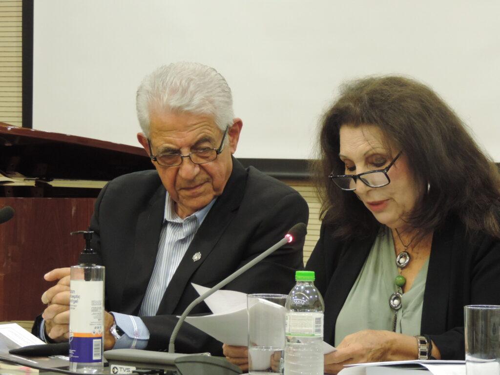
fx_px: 2456
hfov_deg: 11.6
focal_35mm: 170
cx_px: 250
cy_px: 188
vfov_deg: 8.7
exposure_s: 1/25
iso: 800
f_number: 4.5
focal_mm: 30.3
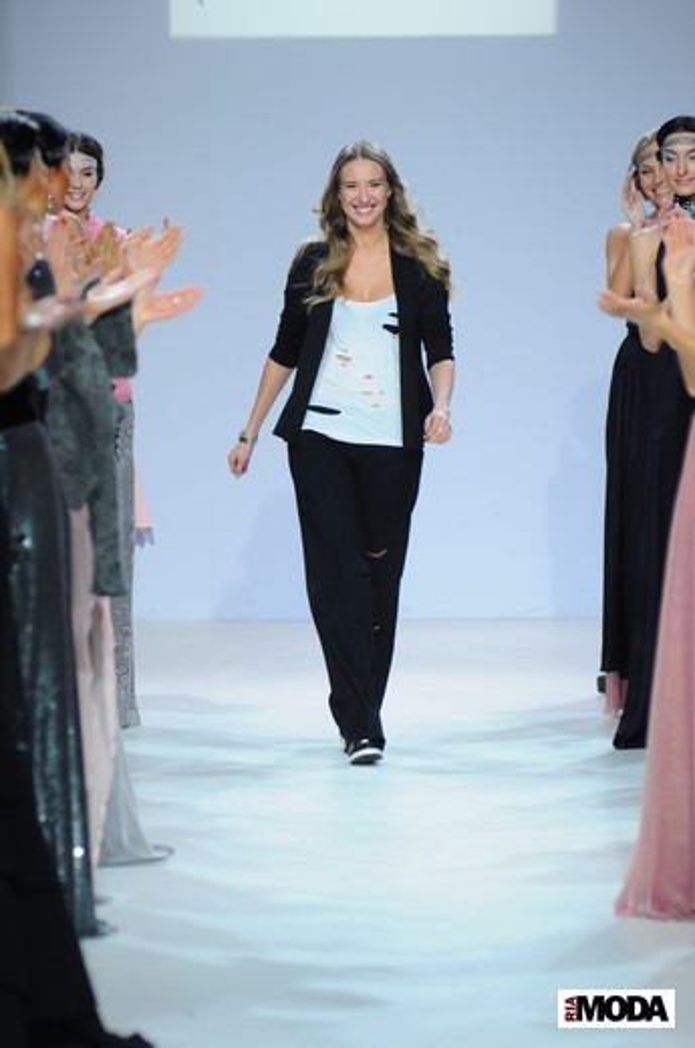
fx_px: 8716
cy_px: 524
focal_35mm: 300
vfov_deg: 6.9
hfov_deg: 4.6
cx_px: 348
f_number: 4
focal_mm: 200
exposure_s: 1/400
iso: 400
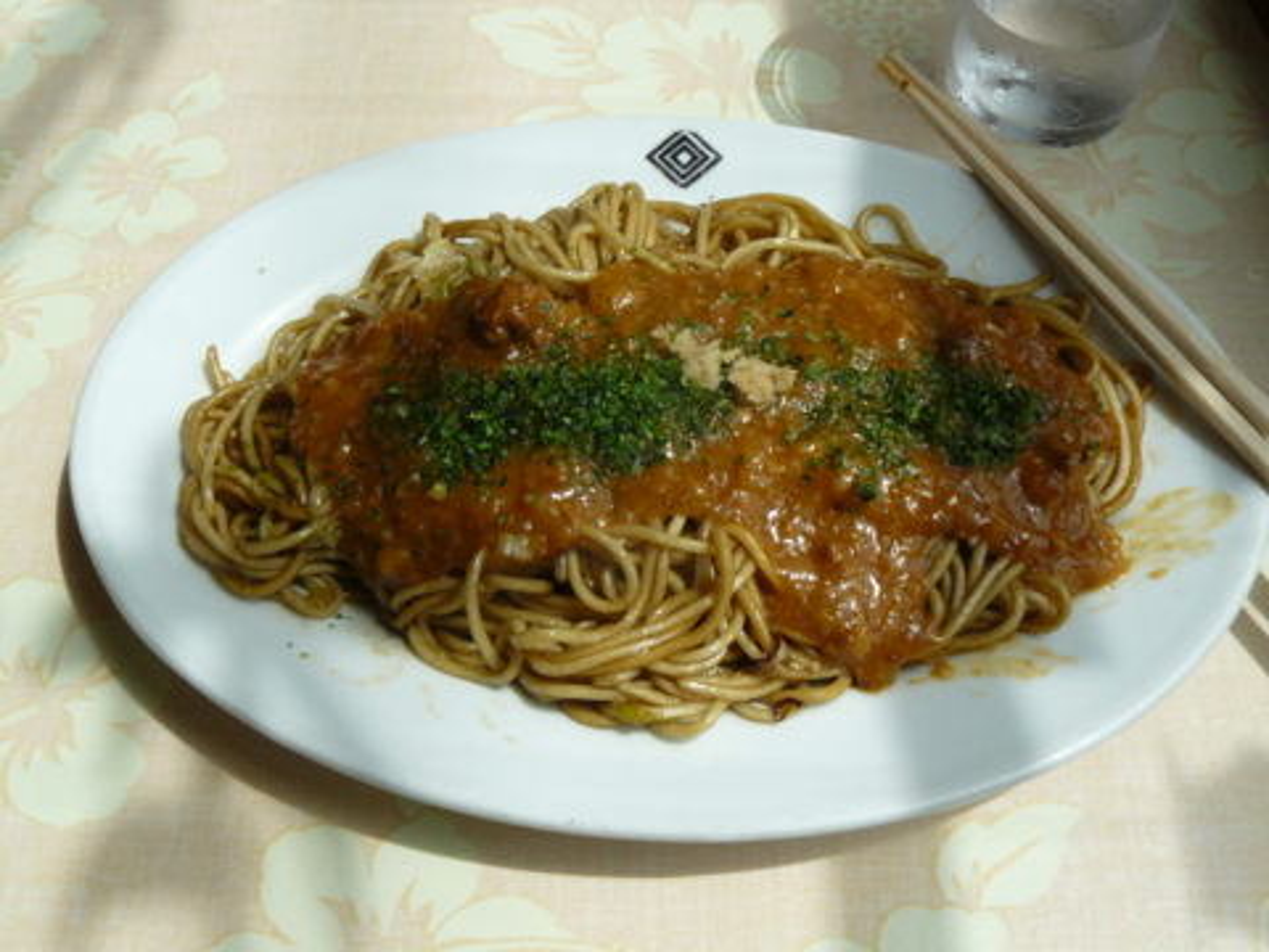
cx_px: 634
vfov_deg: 39.7
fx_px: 1320
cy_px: 476
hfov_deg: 51.4
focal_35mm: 36
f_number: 5.6
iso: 100
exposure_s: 1/200
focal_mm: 6
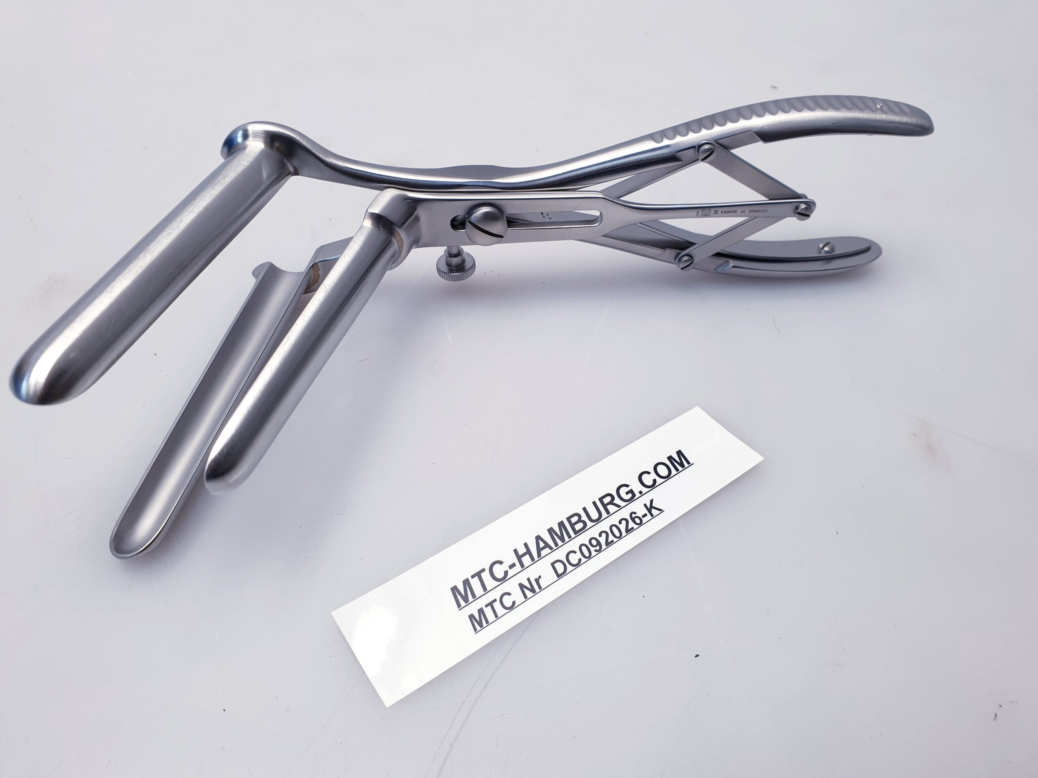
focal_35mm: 26
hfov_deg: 67.3
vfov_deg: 53.1
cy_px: 389
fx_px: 780
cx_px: 519
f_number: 2.4
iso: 50
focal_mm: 4.3
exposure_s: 1/50
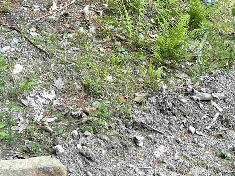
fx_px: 543
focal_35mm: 80
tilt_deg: -6.2
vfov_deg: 17.1
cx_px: 82
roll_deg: +3.7
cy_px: -68
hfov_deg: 24.3
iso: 32
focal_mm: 5.1
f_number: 1.6
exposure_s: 1/191
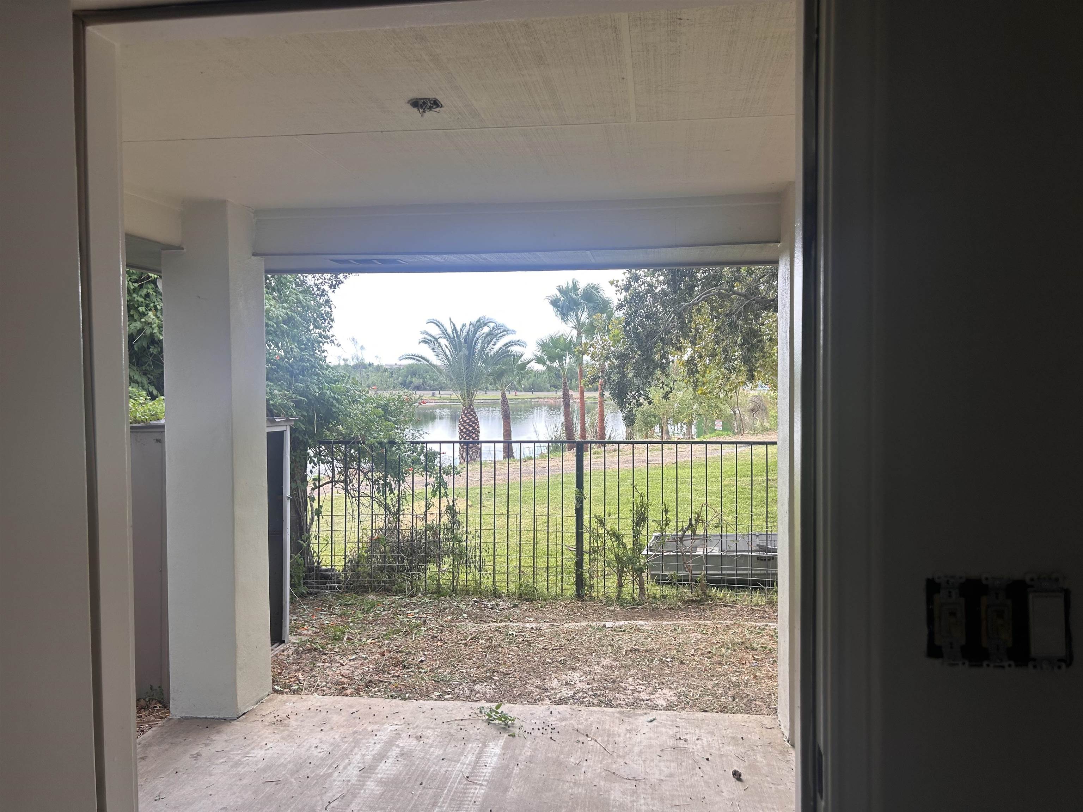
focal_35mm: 26
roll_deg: +1.0
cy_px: 406
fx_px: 813
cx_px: 542
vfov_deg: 53.1
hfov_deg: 67.3
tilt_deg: -1.9
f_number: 1.5
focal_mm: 5.7
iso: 50
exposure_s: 1/575
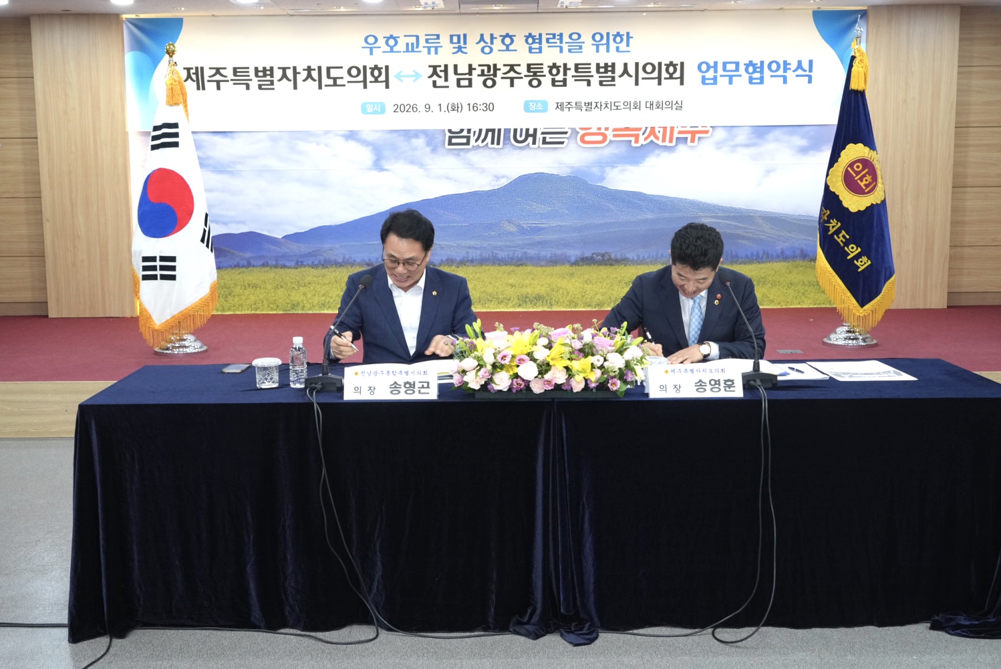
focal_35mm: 41
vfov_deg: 32.7
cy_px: 329
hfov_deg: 47.3
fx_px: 1141
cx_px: 468
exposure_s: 1/80
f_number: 7.1
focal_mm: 38
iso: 2500
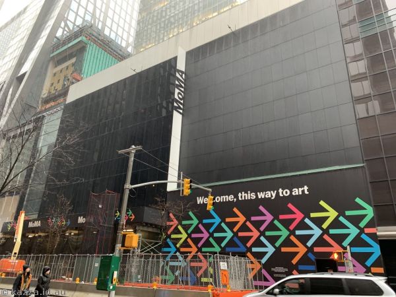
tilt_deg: +22.0
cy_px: 148
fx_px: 297
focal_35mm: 26
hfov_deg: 67.3
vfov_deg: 53.1
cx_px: 198
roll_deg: -2.7
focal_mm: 4.25
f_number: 1.8
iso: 125
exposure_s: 1/60
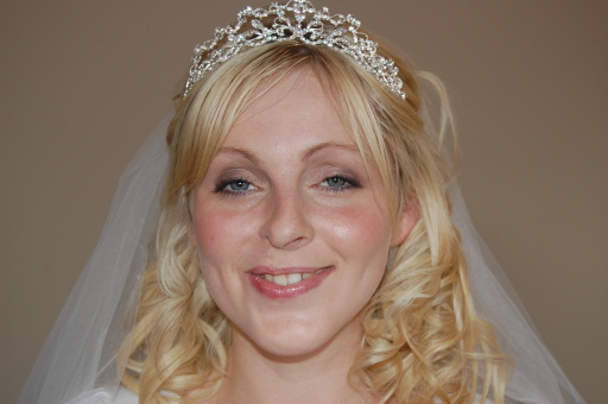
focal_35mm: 75
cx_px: 304
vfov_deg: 18.1
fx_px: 1265
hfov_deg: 27.0
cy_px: 202
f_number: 5.6
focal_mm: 50
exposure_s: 1/60
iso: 400
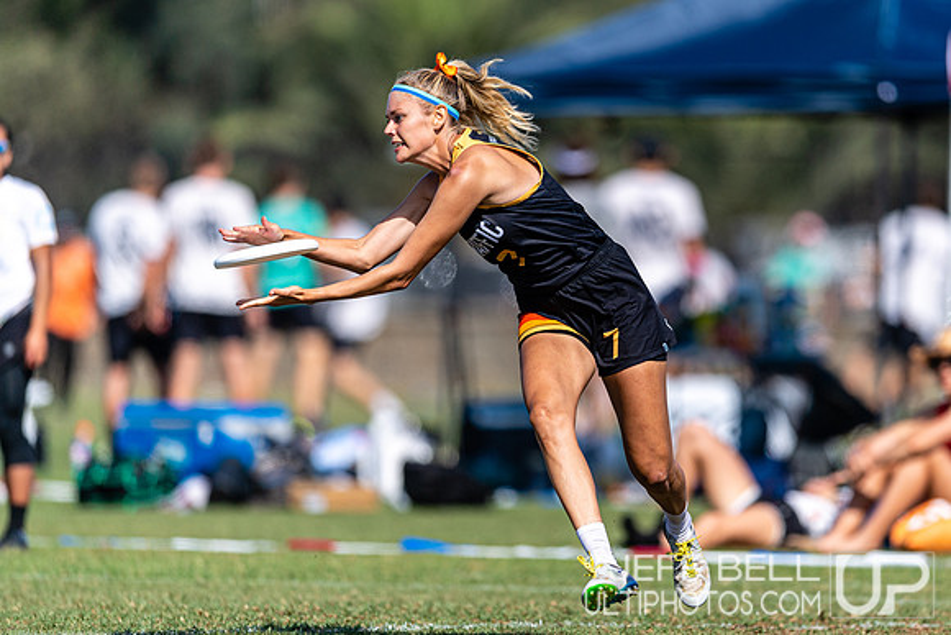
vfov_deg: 2.6
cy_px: 313
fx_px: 14178
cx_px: 629
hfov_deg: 3.8
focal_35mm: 537
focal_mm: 400
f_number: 2.8
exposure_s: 1/3200
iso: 100
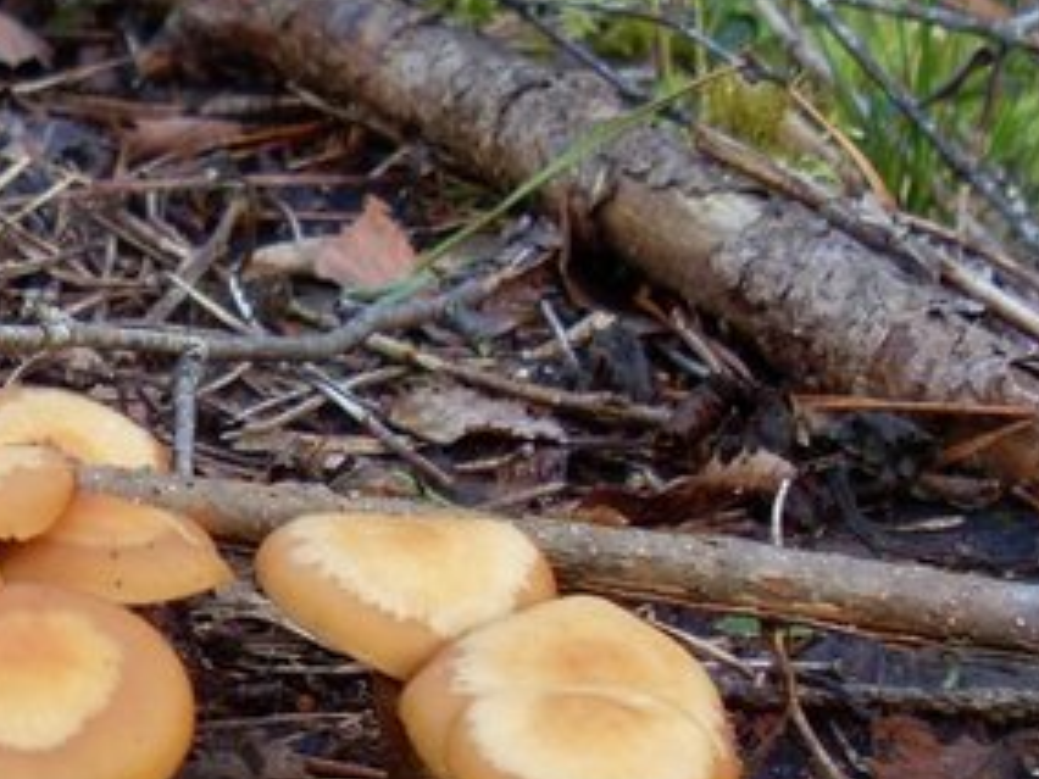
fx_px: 3212
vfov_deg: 13.8
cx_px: -110
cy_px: 636
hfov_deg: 17.7
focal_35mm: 107
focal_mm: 6.3
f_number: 3
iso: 80
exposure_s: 1/90
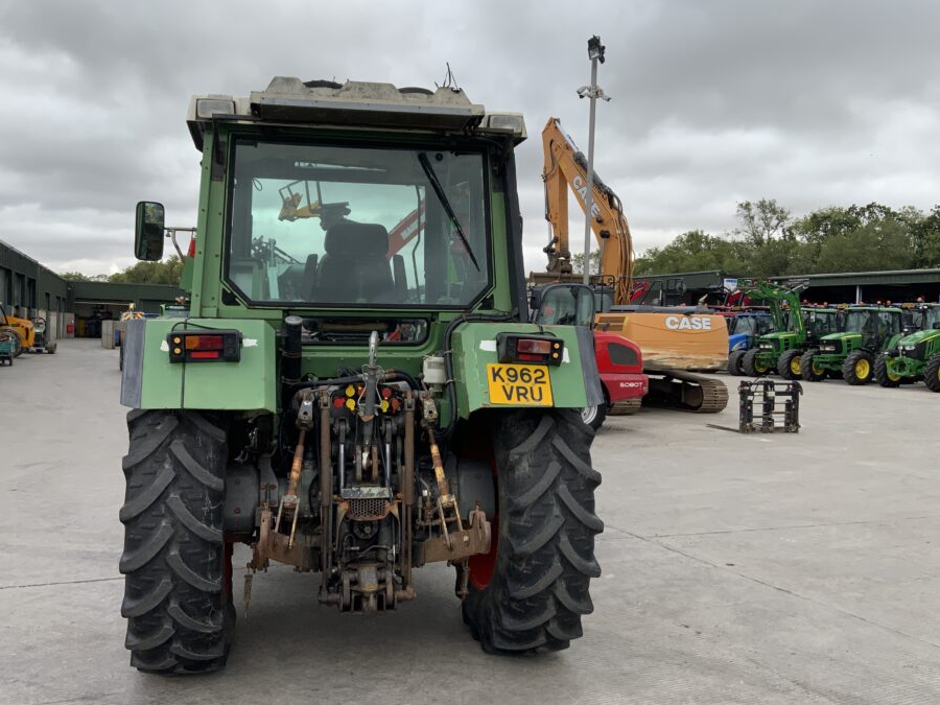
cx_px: 427
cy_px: 358
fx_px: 896
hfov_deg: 55.3
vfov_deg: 42.9
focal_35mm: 33
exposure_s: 1/883
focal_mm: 3
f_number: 1.8
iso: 16
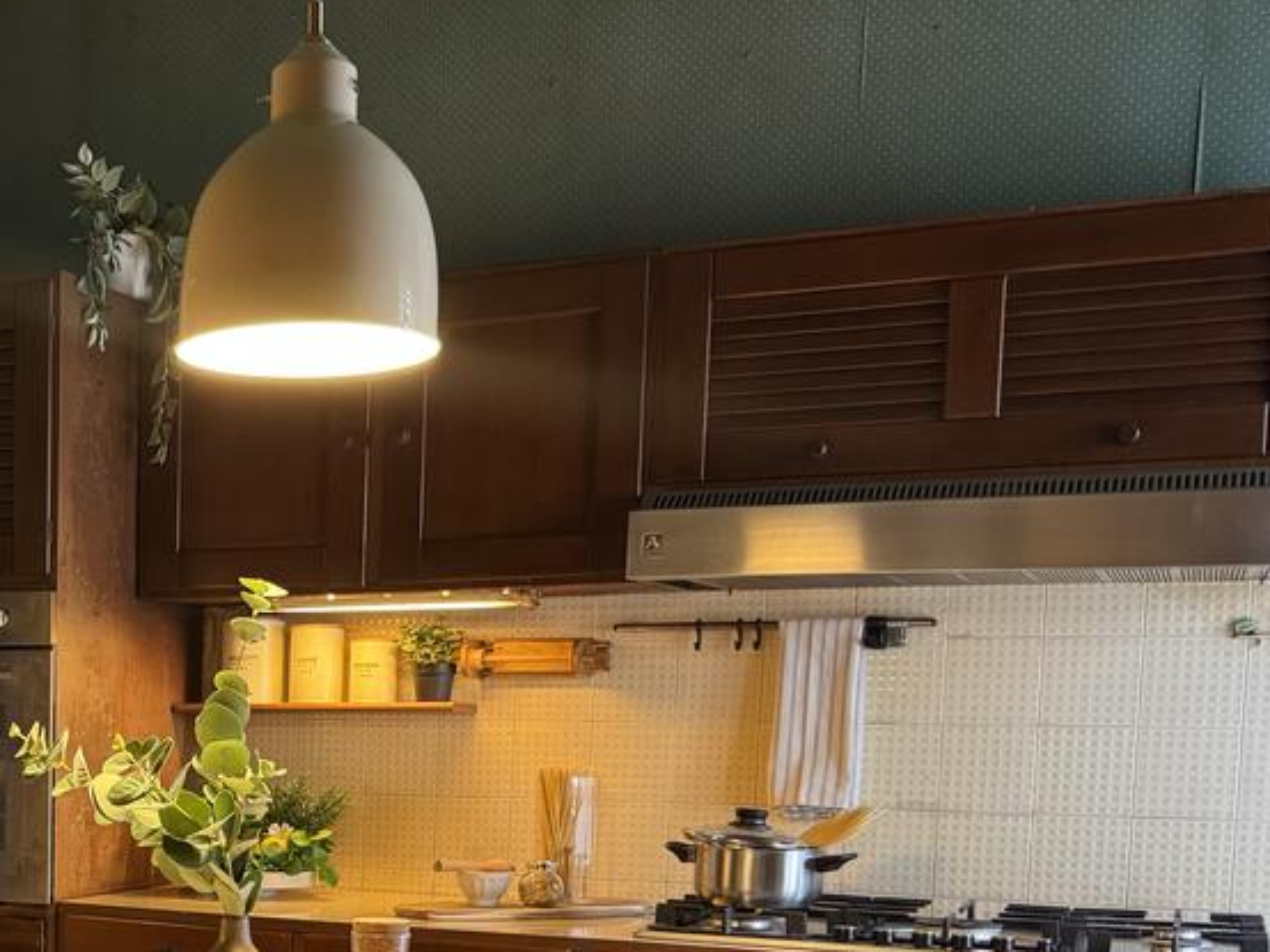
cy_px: 902
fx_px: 1907
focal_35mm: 52
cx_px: 87
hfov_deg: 34.4
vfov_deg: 26.8
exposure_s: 1/50
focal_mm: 6.76
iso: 400
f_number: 1.78
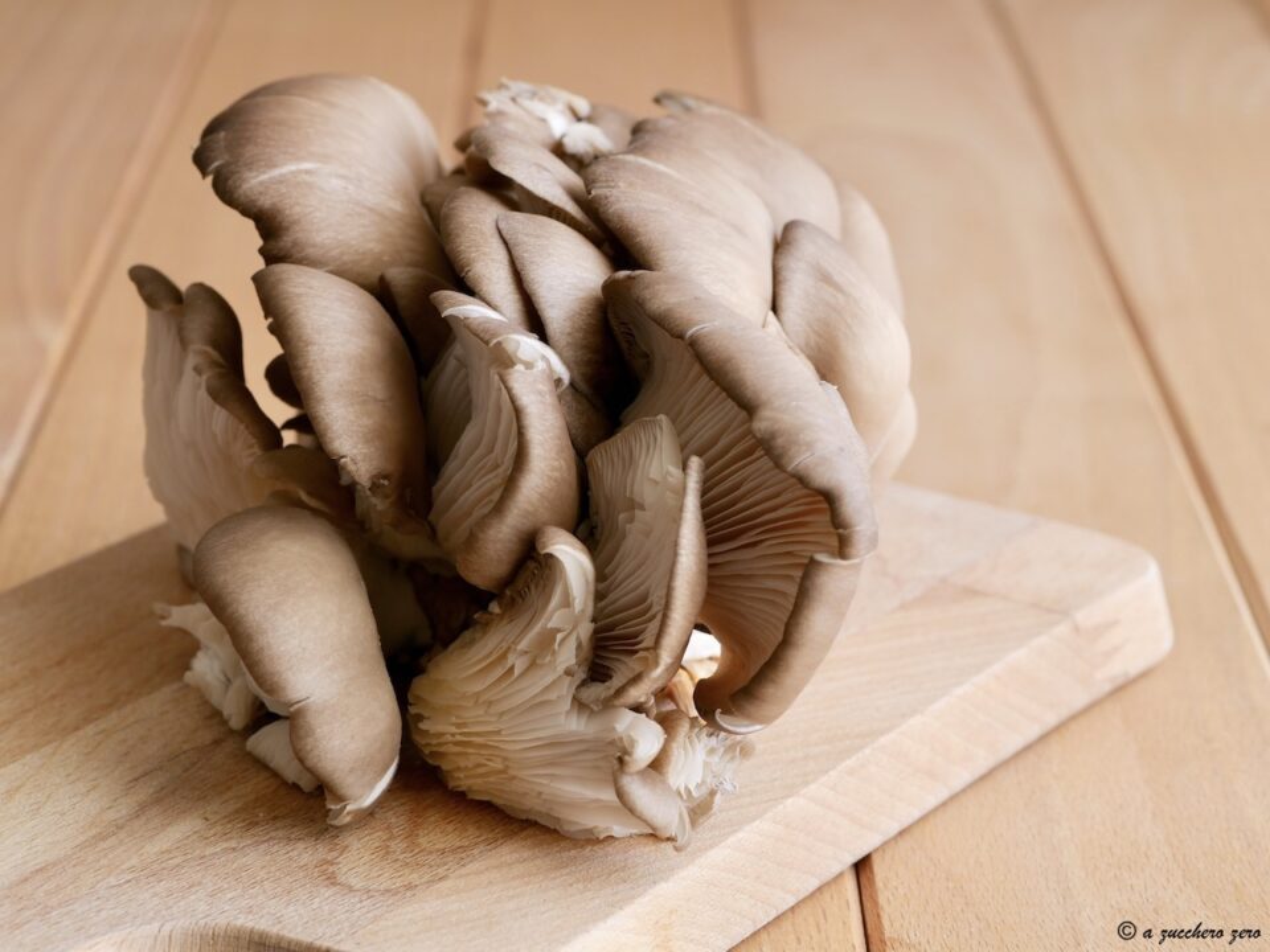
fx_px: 3155
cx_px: 635
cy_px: 476
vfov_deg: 17.2
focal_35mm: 86
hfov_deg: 22.8
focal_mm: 43
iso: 200
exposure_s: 1/20
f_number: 5.6
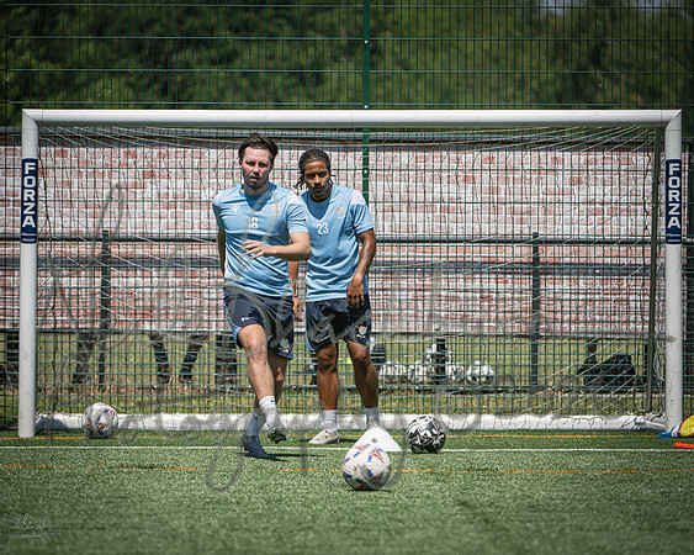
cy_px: 300
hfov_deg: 6.5
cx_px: 293
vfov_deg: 5.2
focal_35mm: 298
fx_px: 6124
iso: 200
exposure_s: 1/2000
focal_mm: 240
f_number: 4
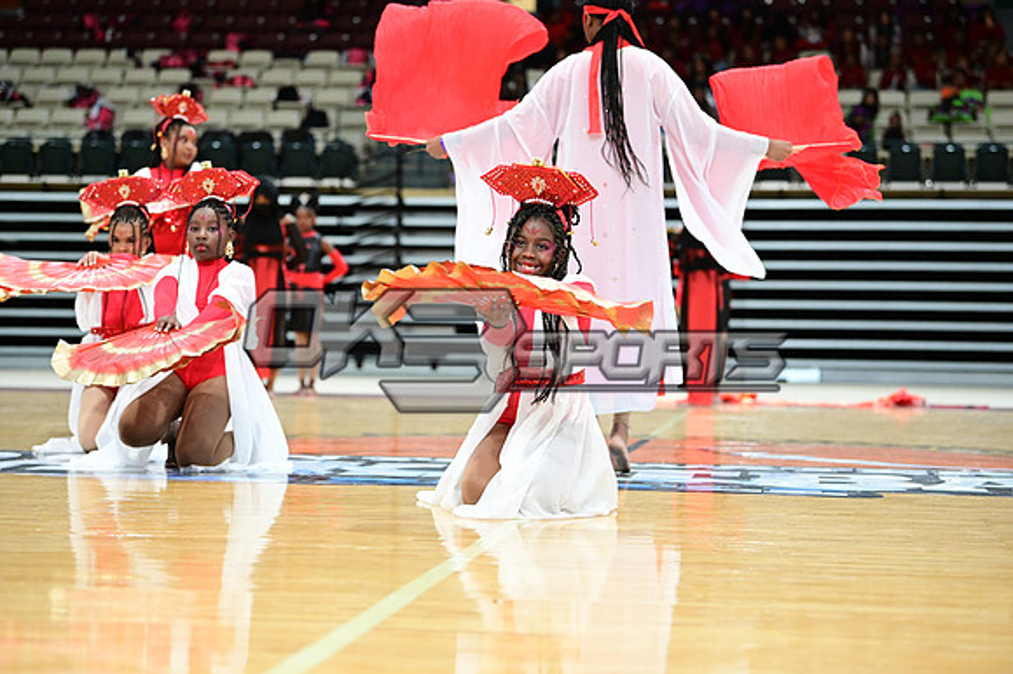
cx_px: 506
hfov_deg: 23.7
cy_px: 337
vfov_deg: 15.9
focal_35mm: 86
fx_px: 2418
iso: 6400
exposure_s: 1/1000
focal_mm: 86
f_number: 3.2
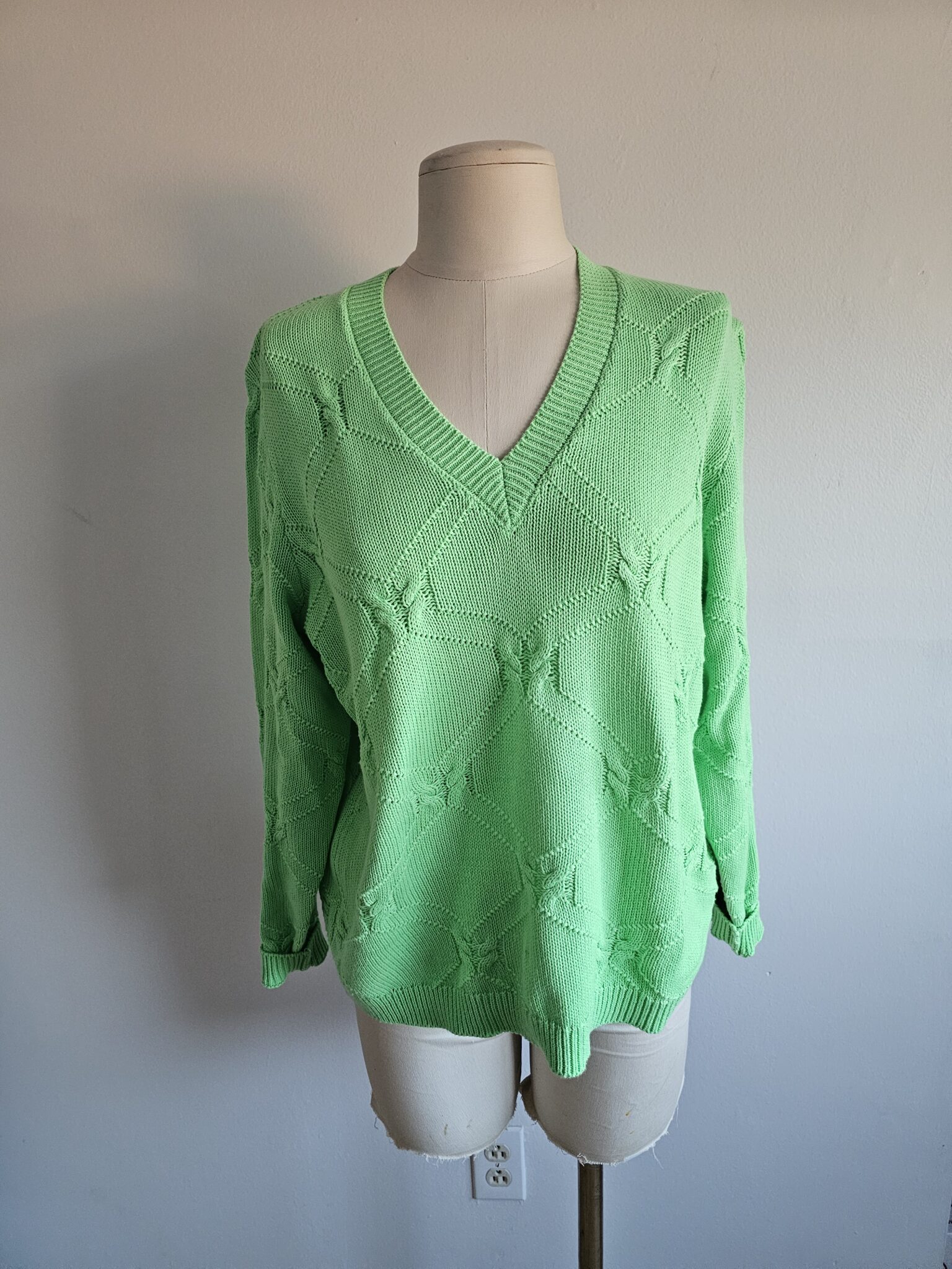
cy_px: 634
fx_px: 843
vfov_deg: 73.9
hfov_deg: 58.9
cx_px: 476
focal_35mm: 23
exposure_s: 1/170
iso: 800
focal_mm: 6.3
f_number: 1.7
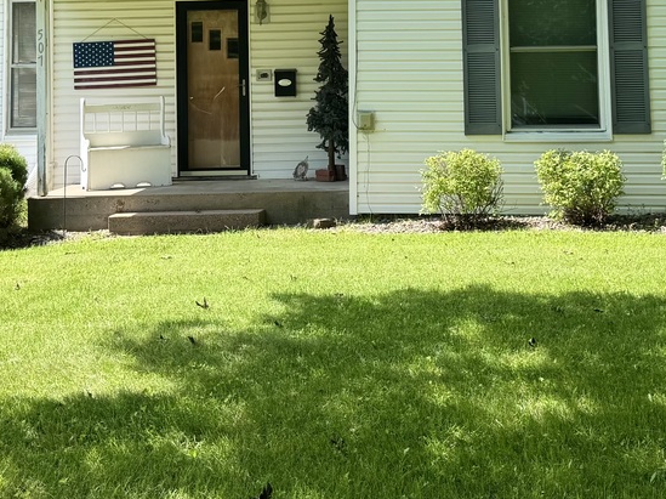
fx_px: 1211
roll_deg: +1.4
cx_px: 363
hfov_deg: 30.7
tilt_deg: +3.4
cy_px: 11
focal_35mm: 63
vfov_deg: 22.4
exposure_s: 1/1366
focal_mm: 6.76
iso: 80
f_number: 1.78
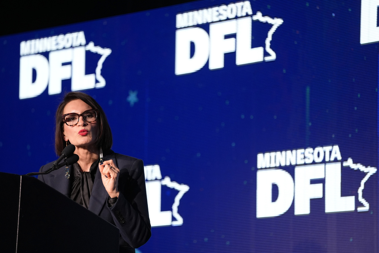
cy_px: 126
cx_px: 190
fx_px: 1906
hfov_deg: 11.4
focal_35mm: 181
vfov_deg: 7.6
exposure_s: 1/800
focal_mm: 181
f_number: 2.8
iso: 1250
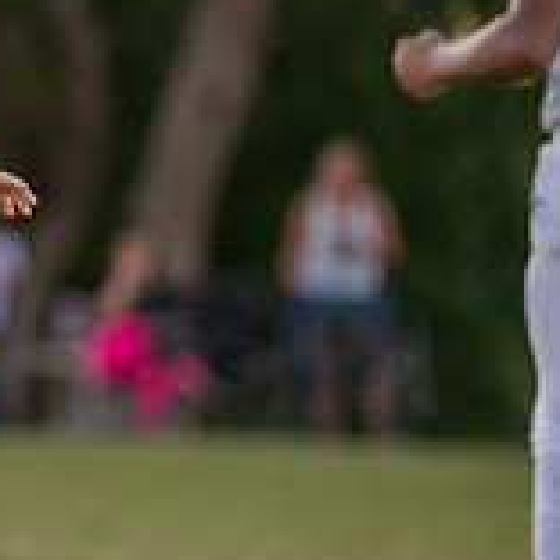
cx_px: -342
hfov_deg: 2.8
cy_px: 64
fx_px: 11274
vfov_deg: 2.8
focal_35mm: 616
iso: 1600
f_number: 2.8
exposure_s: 1/1250
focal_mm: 178
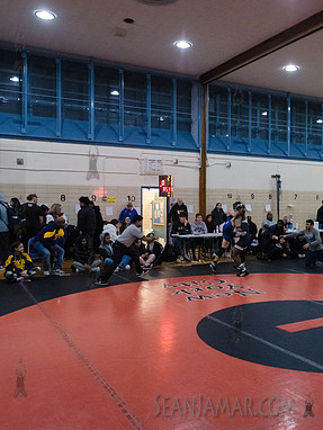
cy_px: 214
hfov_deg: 39.8
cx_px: 237
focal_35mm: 35
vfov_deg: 52.6
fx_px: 435
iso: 8000
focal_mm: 24
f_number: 3.2
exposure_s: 1/400
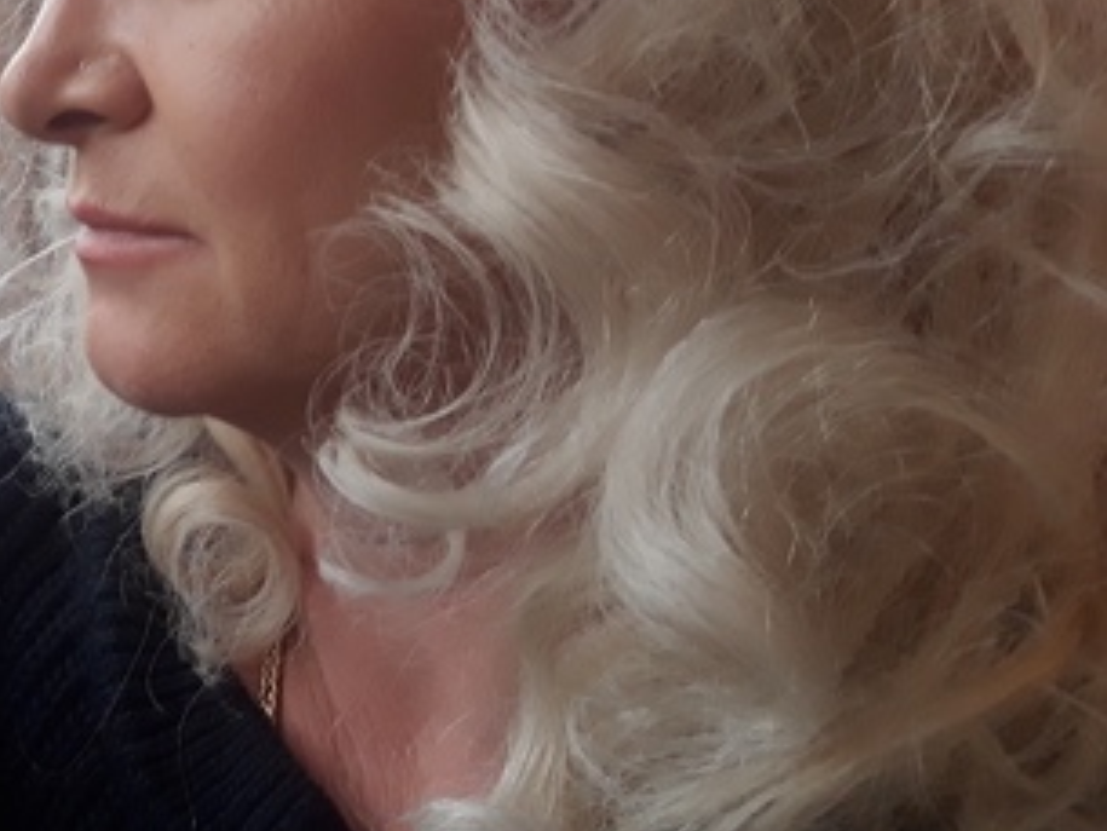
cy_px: 178
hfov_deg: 32.4
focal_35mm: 55
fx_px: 1760
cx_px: 25
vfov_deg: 26.1
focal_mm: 3.34
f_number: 1.9
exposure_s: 1/33
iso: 80
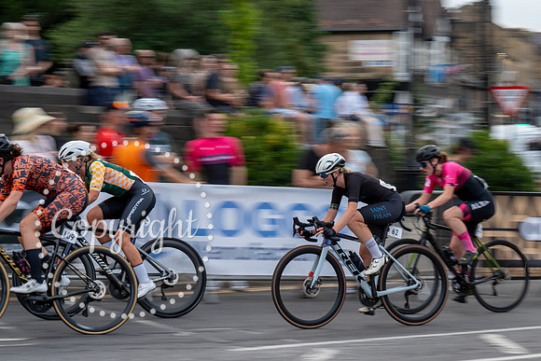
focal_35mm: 95
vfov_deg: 14.4
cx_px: 347
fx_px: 1426
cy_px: 186
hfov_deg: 21.4
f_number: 10
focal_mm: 74
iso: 500
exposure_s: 1/100
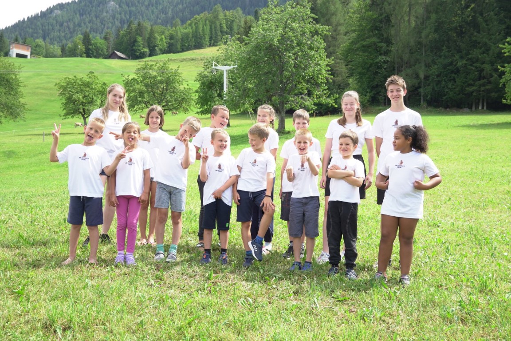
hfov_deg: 46.4
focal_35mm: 42
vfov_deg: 31.9
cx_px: 256
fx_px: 596
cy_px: 170
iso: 125
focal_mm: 28
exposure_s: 1/320
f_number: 4.5
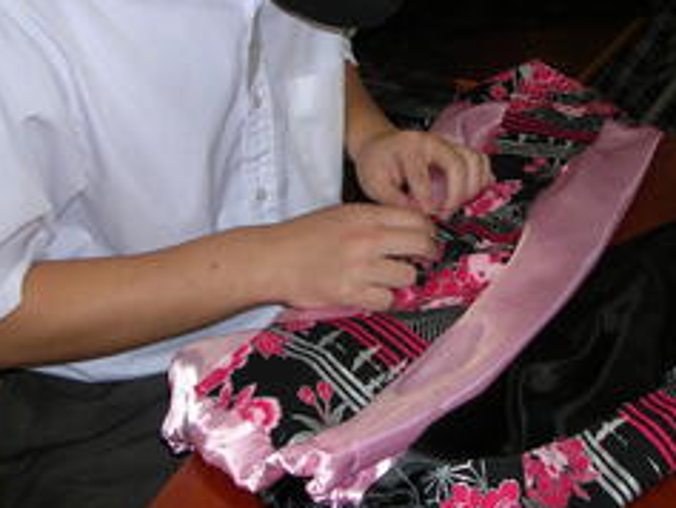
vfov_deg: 24.8
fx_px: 1153
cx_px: 499
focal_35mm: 59
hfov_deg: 32.1
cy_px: 240
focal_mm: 5.8
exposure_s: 1/60.1
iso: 50
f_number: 2.8
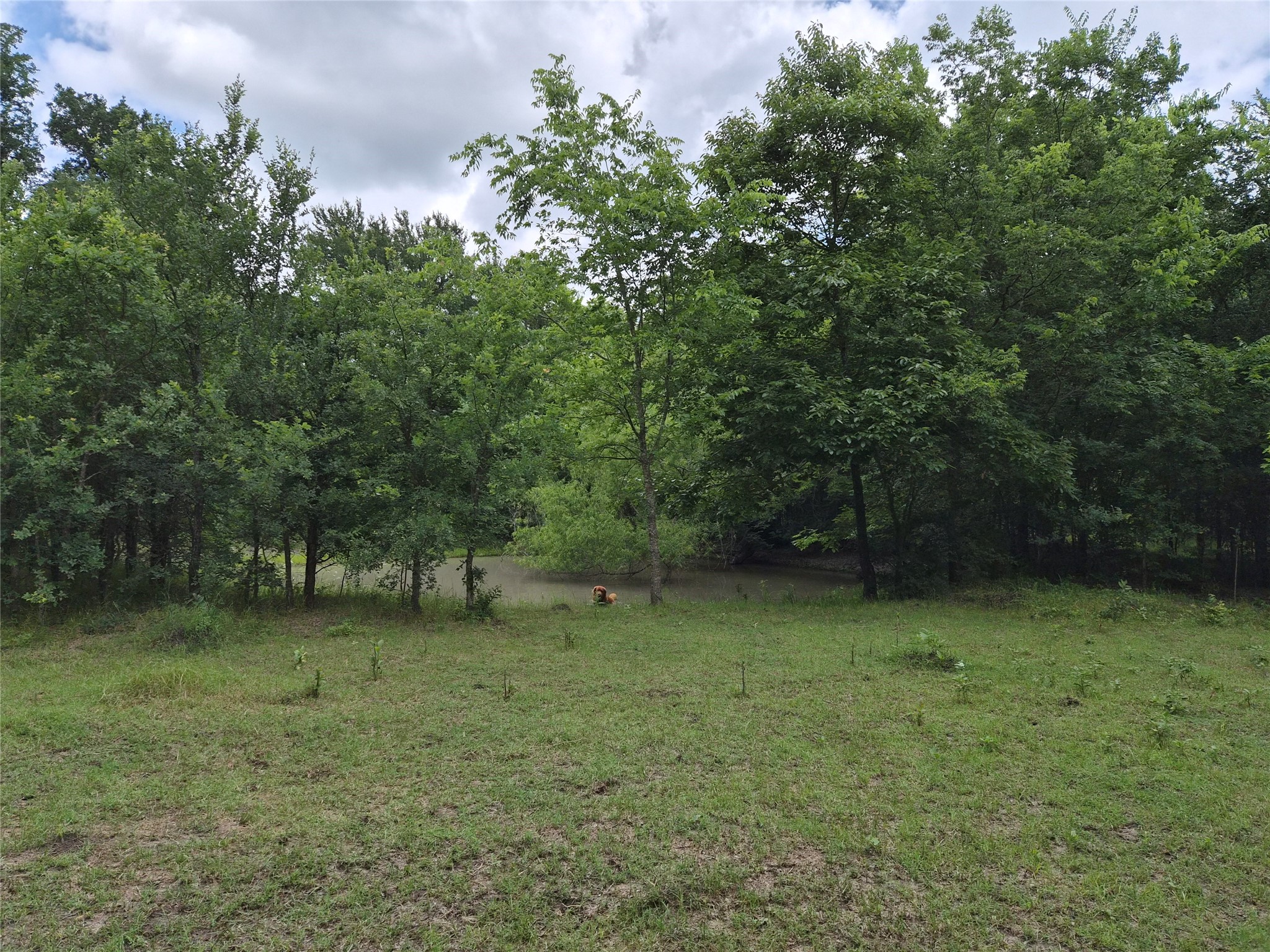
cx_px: 635
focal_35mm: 23
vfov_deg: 58.9
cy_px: 476
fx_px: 844
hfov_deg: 73.9
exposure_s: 1/4720
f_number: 1.8
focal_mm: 5.4
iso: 80
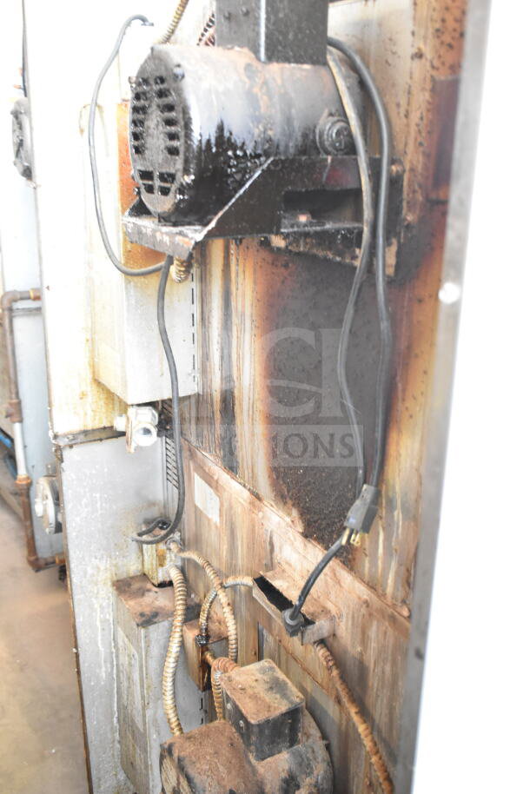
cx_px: 265
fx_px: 761
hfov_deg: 38.4
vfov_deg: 55.1
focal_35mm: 34
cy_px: 397
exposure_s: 1/40
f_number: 3.8
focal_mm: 23
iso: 3200
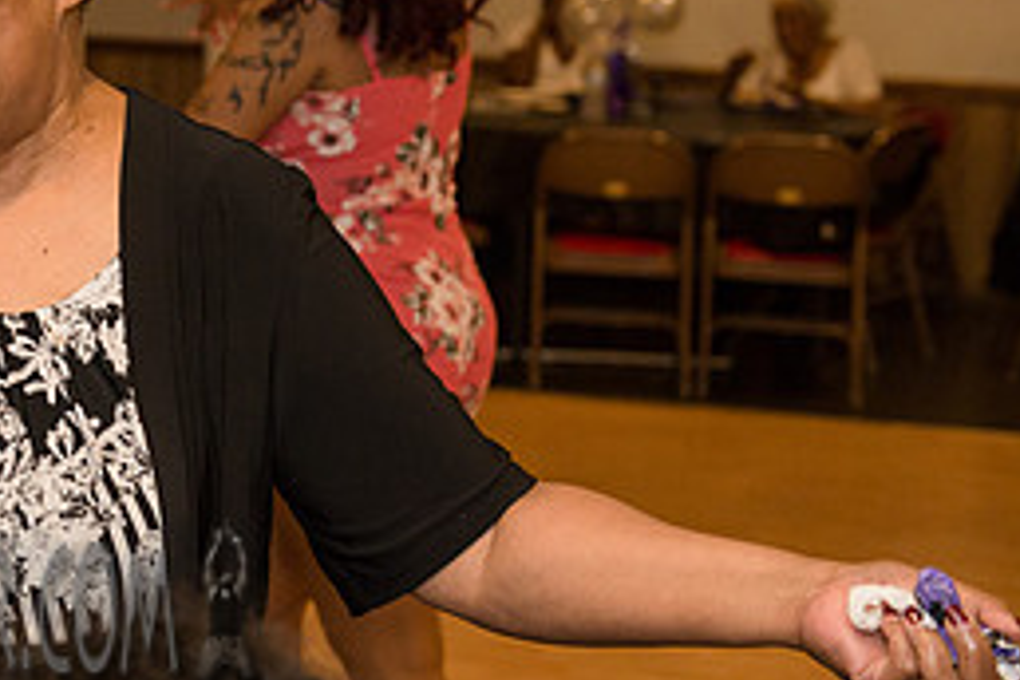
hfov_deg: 18.3
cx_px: -71
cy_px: 231
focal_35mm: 108
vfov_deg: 12.7
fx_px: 3060
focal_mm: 48
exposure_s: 1/400
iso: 2000
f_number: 3.5
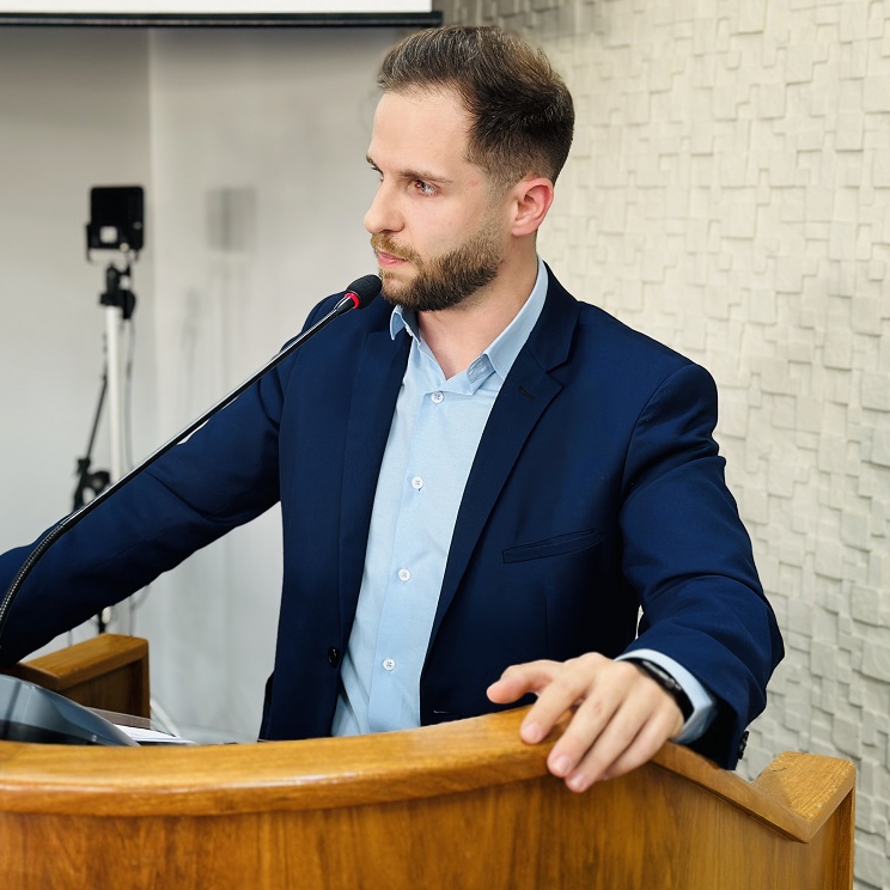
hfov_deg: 29.8
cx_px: 298
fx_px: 1658
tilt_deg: -7.6
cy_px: 444
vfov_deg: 30.0
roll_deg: +0.5
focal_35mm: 57
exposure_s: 1/60
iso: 200
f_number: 1.78
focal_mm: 6.86
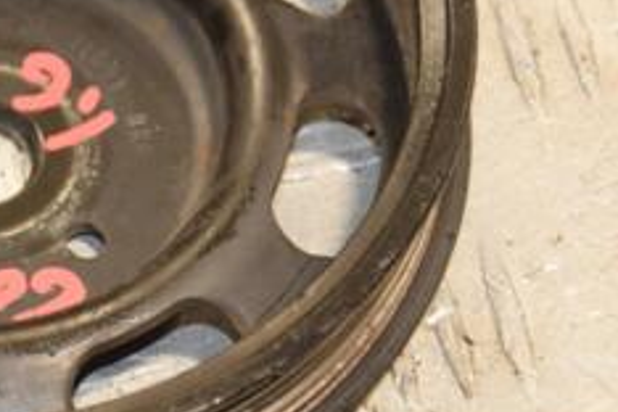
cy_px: 124
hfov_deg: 6.3
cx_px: -66
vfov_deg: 4.2
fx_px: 5618
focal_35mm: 327
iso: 800
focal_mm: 85
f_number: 5.6
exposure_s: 1/160
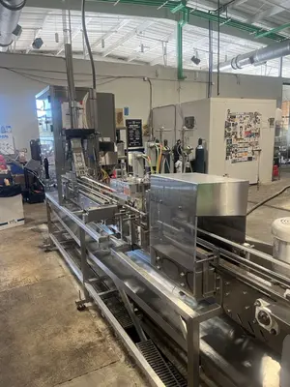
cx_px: 145
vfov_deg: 67.3
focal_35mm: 26
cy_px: 194
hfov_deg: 53.1
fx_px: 290
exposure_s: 1/83
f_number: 1.6
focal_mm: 5.1
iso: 125
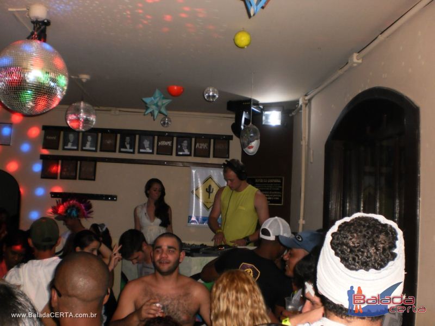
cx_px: 218
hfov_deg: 51.4
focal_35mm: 36
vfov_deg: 39.7
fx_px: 452
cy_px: 163
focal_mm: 6.3
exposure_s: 1/30
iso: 200
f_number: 3.1
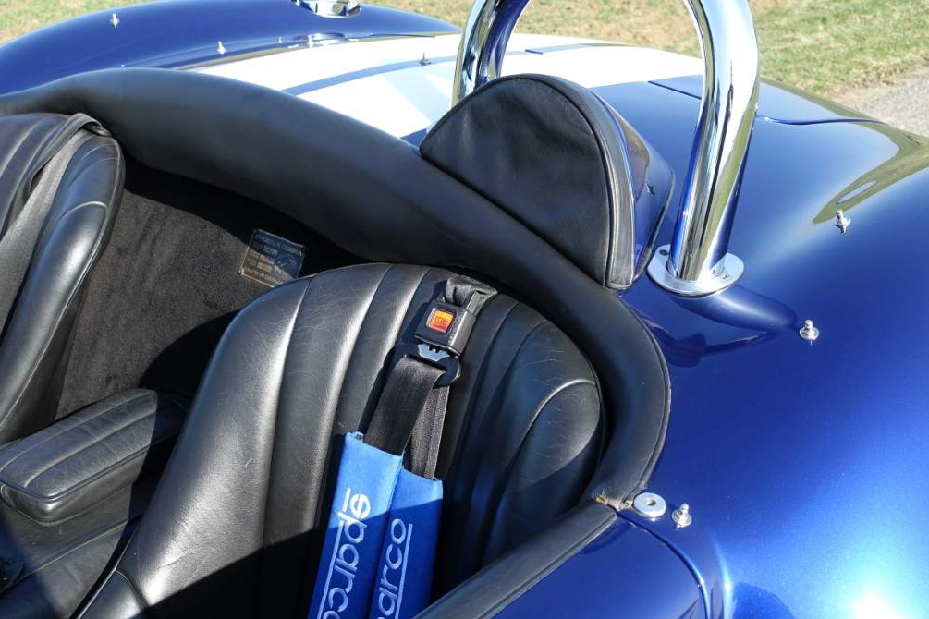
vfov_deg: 28.6
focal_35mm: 47
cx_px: 446
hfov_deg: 41.9
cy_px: 302
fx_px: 1213
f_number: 4
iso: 125
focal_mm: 14.9
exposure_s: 1/320
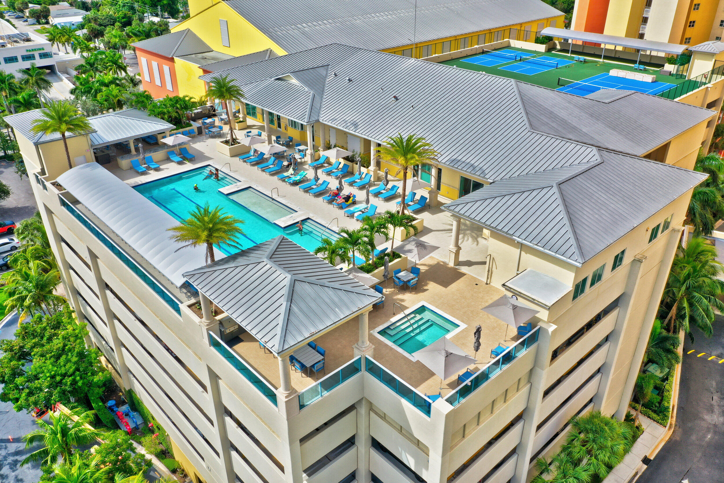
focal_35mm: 28
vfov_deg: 46.4
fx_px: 563
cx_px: 362
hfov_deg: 65.5
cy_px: 242
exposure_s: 1/640
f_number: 6.3
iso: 100
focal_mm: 10.3
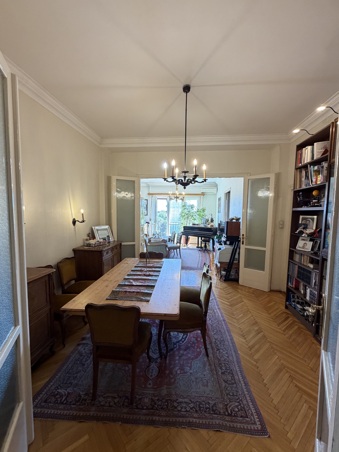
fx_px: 196
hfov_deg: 81.7
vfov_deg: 98.2
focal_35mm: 15
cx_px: 169
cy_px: 231
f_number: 2.2
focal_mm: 2.22
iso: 320
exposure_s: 1/100
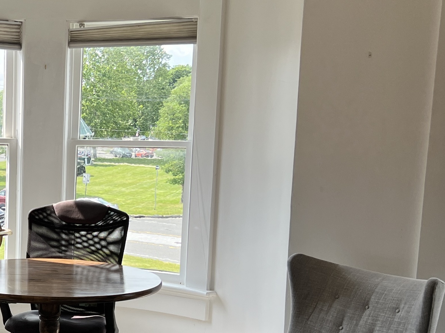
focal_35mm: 68
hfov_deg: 26.8
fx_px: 874
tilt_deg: -9.3
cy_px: 263
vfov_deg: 21.4
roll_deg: -0.8
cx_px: -10
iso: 50
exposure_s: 1/797
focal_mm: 5.7
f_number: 1.5
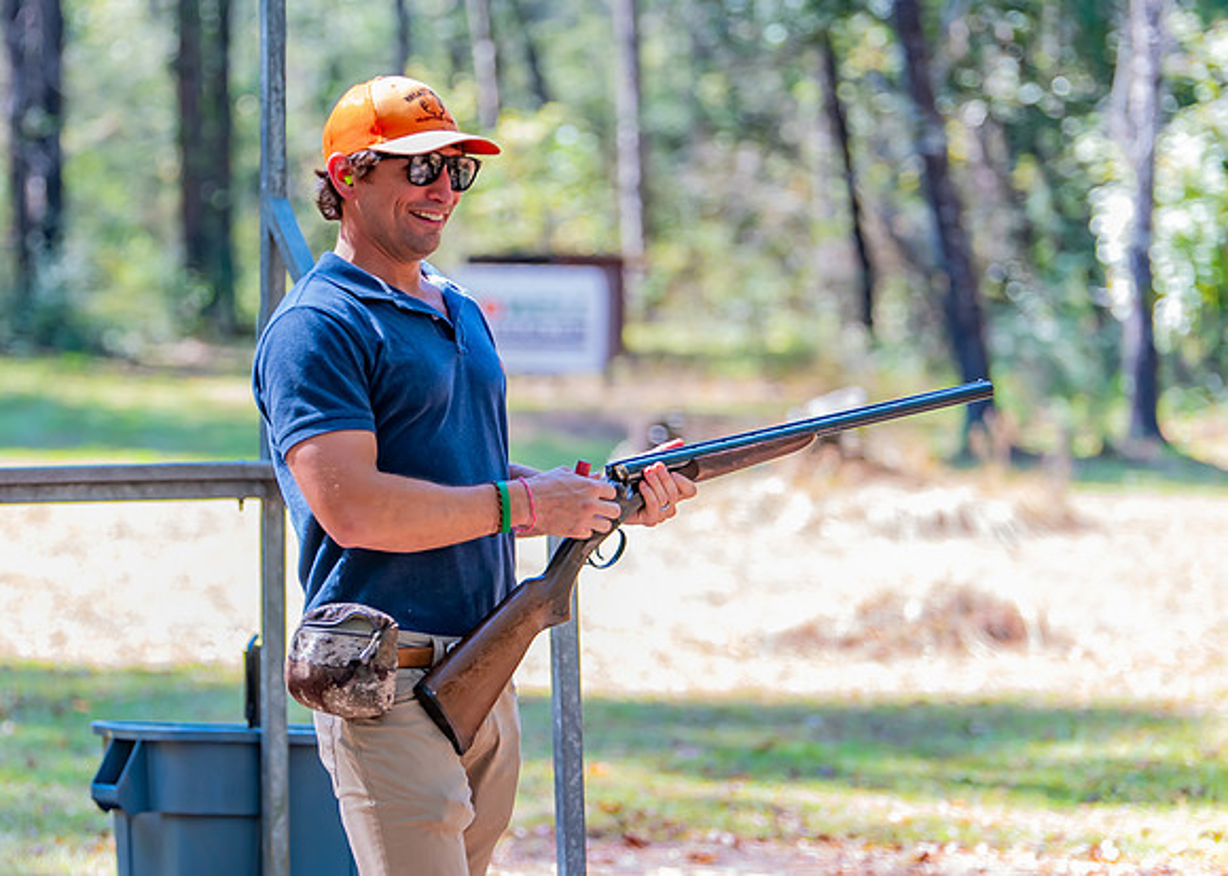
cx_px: 441
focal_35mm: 162
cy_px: 339
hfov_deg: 12.4
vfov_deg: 8.9
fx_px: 5661
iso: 400
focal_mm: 116
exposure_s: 1/320
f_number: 2.8
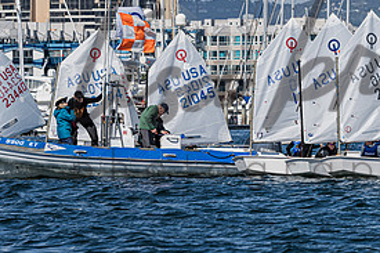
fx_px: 4673
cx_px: 369
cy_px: 66
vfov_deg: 3.1
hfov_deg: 4.6
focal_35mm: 443
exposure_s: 1/1250
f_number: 9
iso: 320
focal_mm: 200
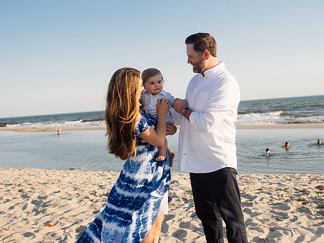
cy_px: 118
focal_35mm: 42
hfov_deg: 44.7
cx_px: 176
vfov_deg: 34.4
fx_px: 393
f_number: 4
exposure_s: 1/2000
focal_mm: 35
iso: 160
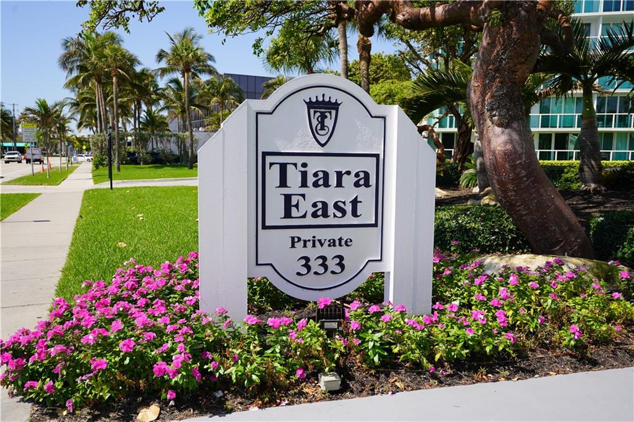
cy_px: 211
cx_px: 317
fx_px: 546
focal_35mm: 31
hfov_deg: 60.3
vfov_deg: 42.3
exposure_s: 1/500
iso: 100
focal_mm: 31
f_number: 5
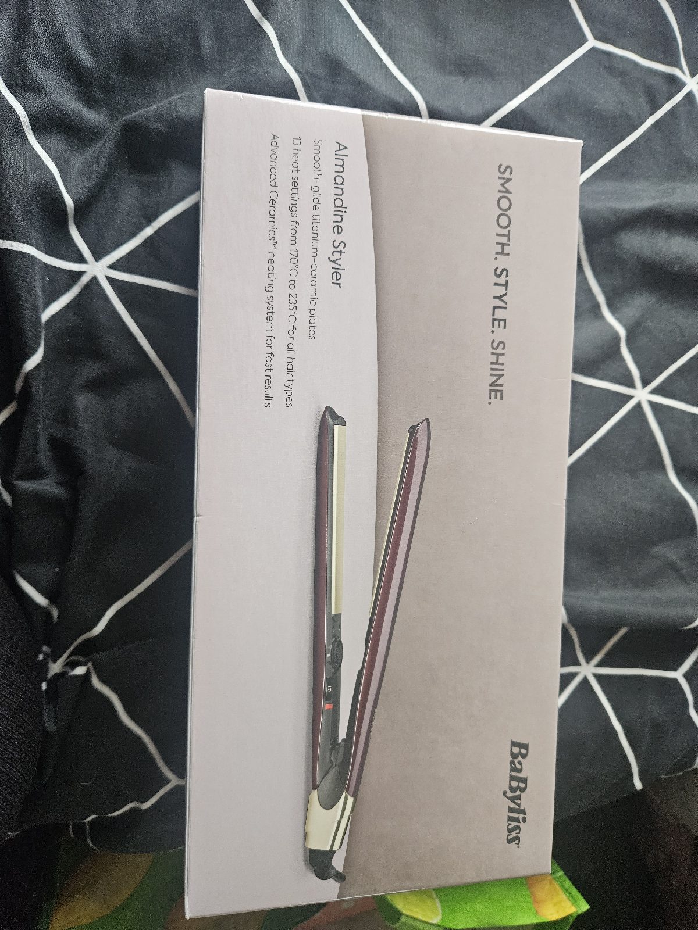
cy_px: 465
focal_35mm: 23
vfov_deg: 73.9
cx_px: 349
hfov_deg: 58.9
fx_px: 618
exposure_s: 1/204
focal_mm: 5.4
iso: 800
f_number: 1.8
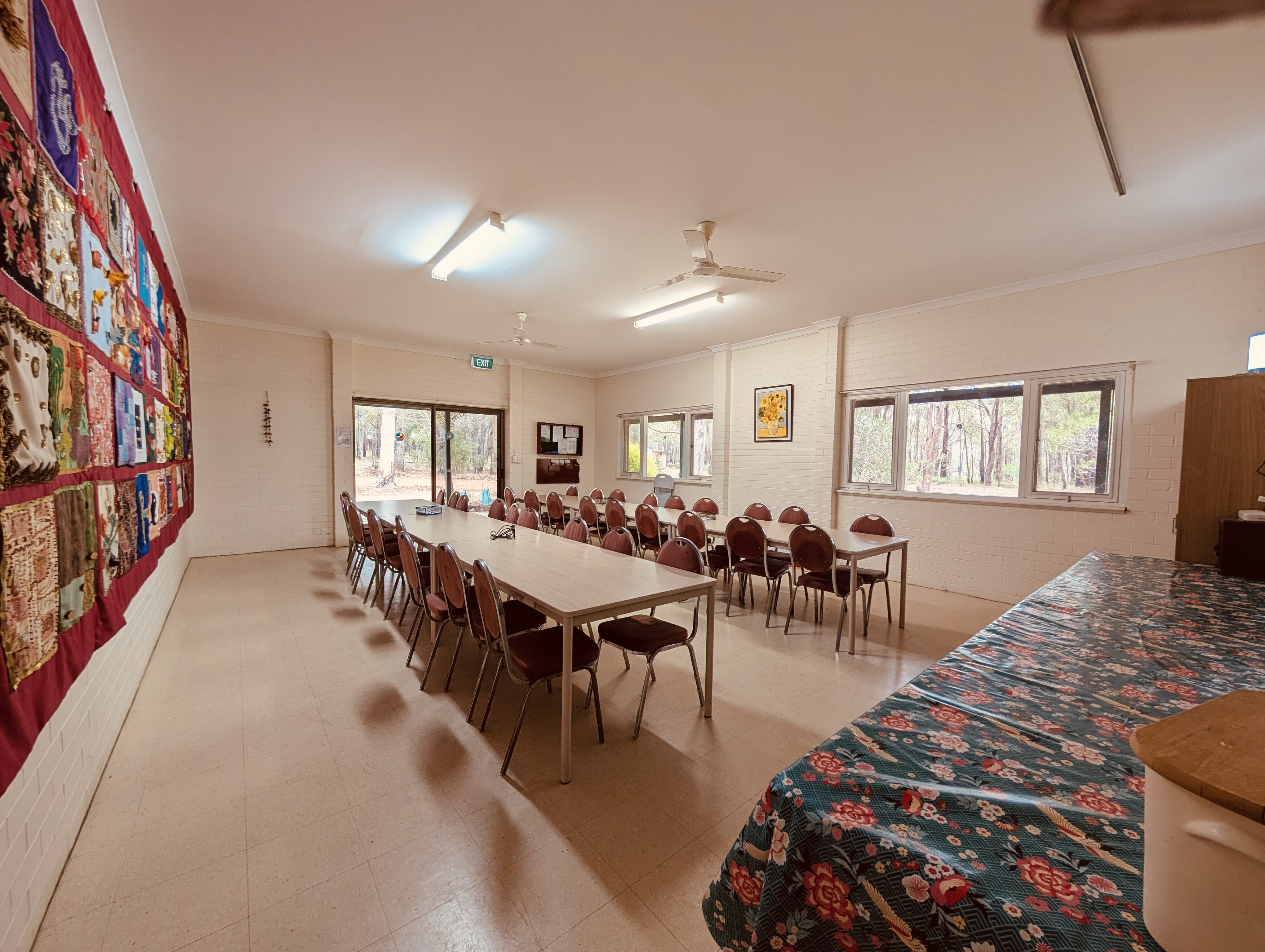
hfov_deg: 110.5
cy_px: 476
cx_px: 632
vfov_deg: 94.6
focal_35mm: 12
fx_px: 439
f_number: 1.7
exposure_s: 1/100
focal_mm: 2.02
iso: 65
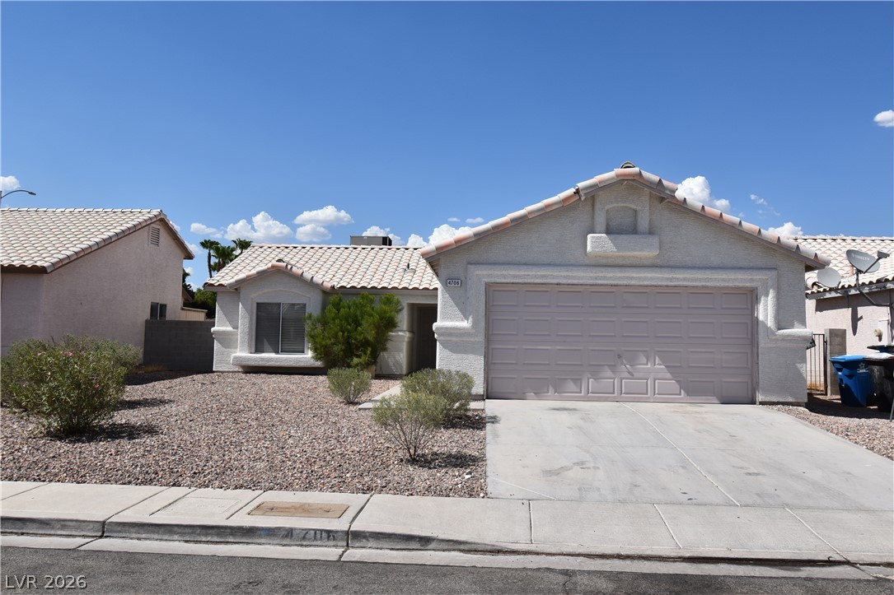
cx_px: 447
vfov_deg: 47.9
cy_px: 298
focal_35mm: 27
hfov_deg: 67.4
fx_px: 670
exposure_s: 1/500
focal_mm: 18
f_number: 11
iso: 200
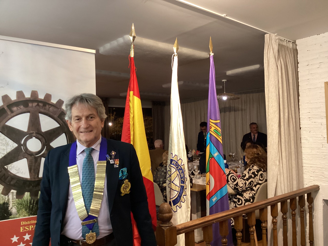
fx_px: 294
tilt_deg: -0.2
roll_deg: +2.0
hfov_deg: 58.4
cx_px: 164
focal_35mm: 31
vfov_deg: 45.4
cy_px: 123
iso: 320
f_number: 2.4
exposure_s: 1/33
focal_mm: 3.3
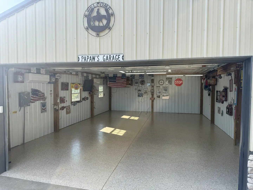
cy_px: 95
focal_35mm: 24
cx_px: 126
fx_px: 175
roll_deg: +0.4
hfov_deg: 71.6
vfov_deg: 56.8
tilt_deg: -1.4
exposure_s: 1/643
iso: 80
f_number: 1.78
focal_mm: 6.76
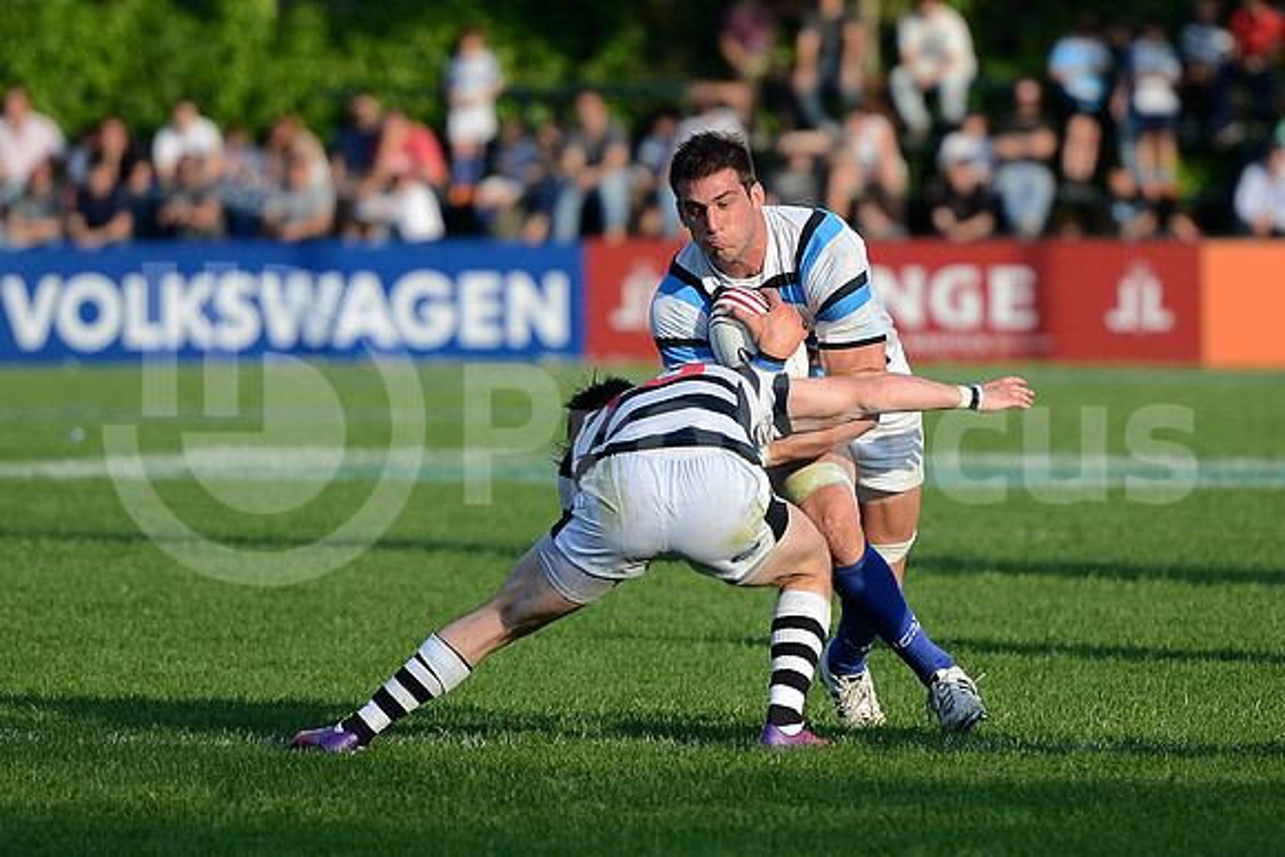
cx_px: 642
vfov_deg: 7.0
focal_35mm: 195
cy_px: 428
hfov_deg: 10.5
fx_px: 6962
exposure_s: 1/2000
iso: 320
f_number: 2.8
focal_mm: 195
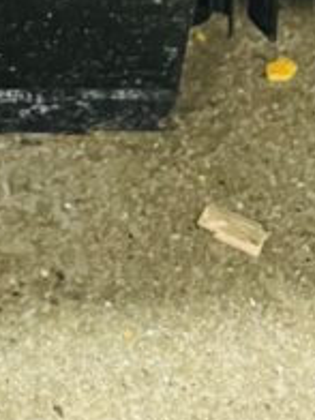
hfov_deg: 10.1
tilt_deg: -20.4
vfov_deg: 11.4
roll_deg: -1.8
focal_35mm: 136
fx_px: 1650
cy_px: -662
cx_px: -321
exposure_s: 1/60
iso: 320
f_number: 1.6
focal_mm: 4.2
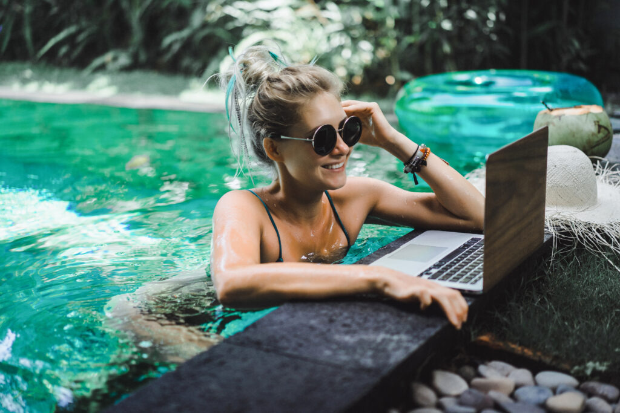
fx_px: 947
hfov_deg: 36.2
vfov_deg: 24.6
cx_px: 310
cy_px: 206
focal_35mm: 55
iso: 100
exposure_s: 1/500
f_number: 1.8
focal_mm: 55
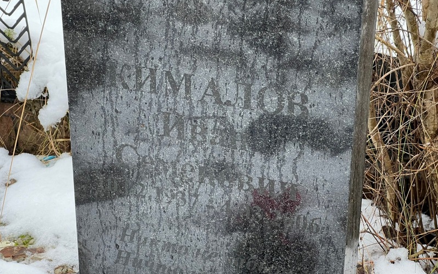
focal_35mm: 82
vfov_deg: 15.9
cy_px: 160
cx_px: 220
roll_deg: +0.4
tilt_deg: -25.4
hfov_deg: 25.2
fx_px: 979
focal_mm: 9
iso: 200
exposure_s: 1/99
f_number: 2.8
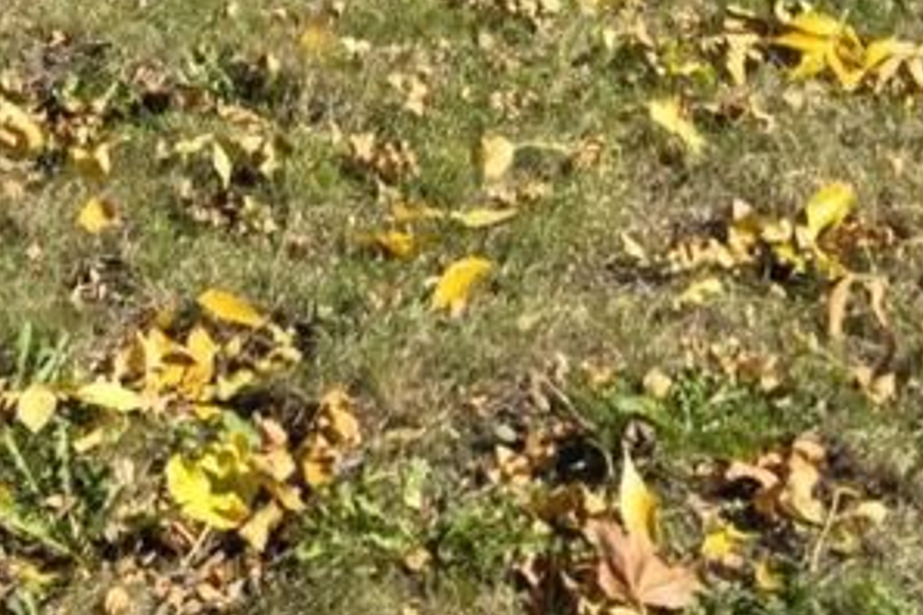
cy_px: -1076
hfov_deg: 18.5
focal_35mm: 110
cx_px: 320
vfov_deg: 10.1
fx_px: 2820
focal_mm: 6.3
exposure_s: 1/3647
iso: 80
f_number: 1.7
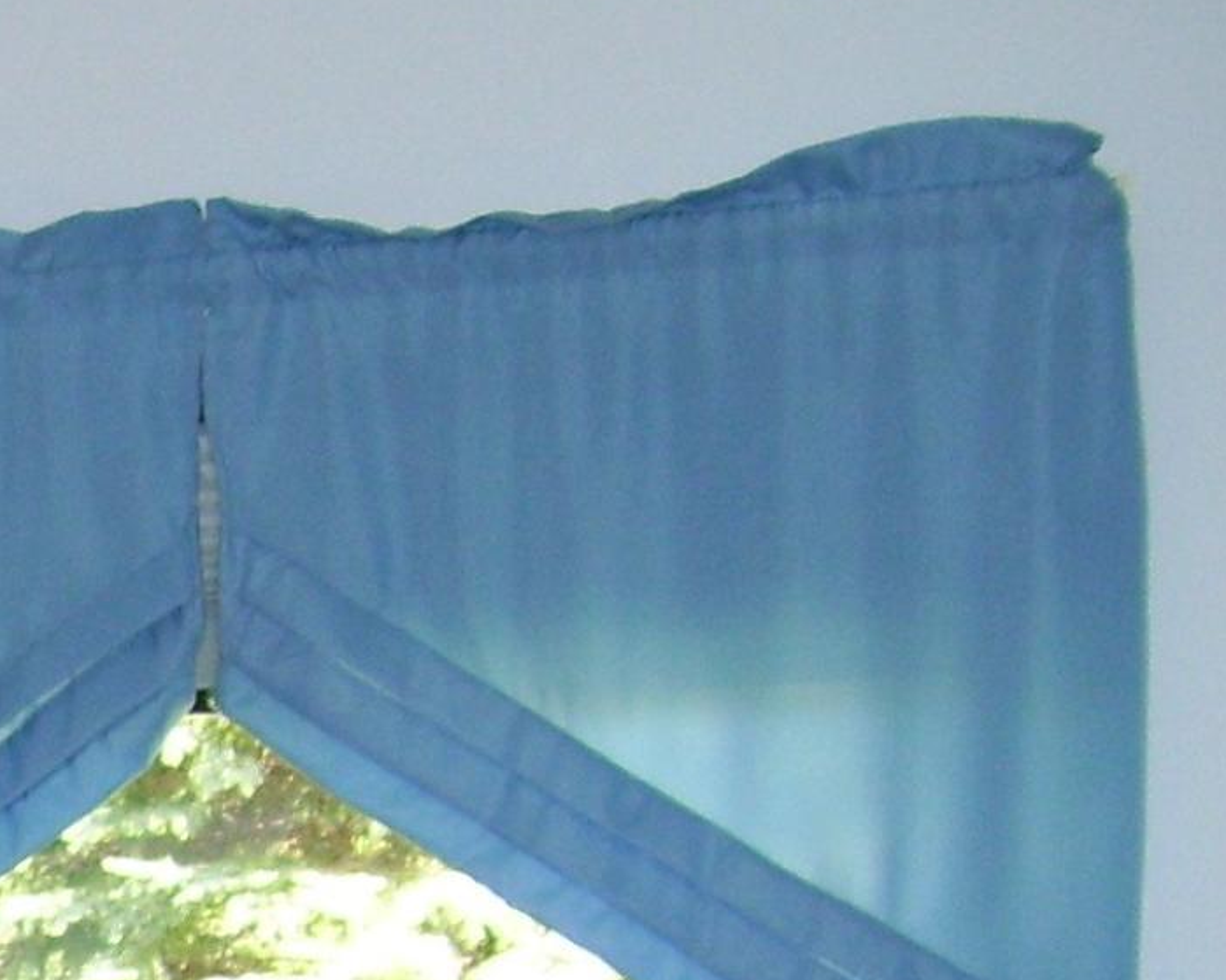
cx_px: -1159
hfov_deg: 11.6
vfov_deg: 9.6
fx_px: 5478
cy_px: 1879
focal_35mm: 151
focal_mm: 6
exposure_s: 1/60
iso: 100
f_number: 2.7
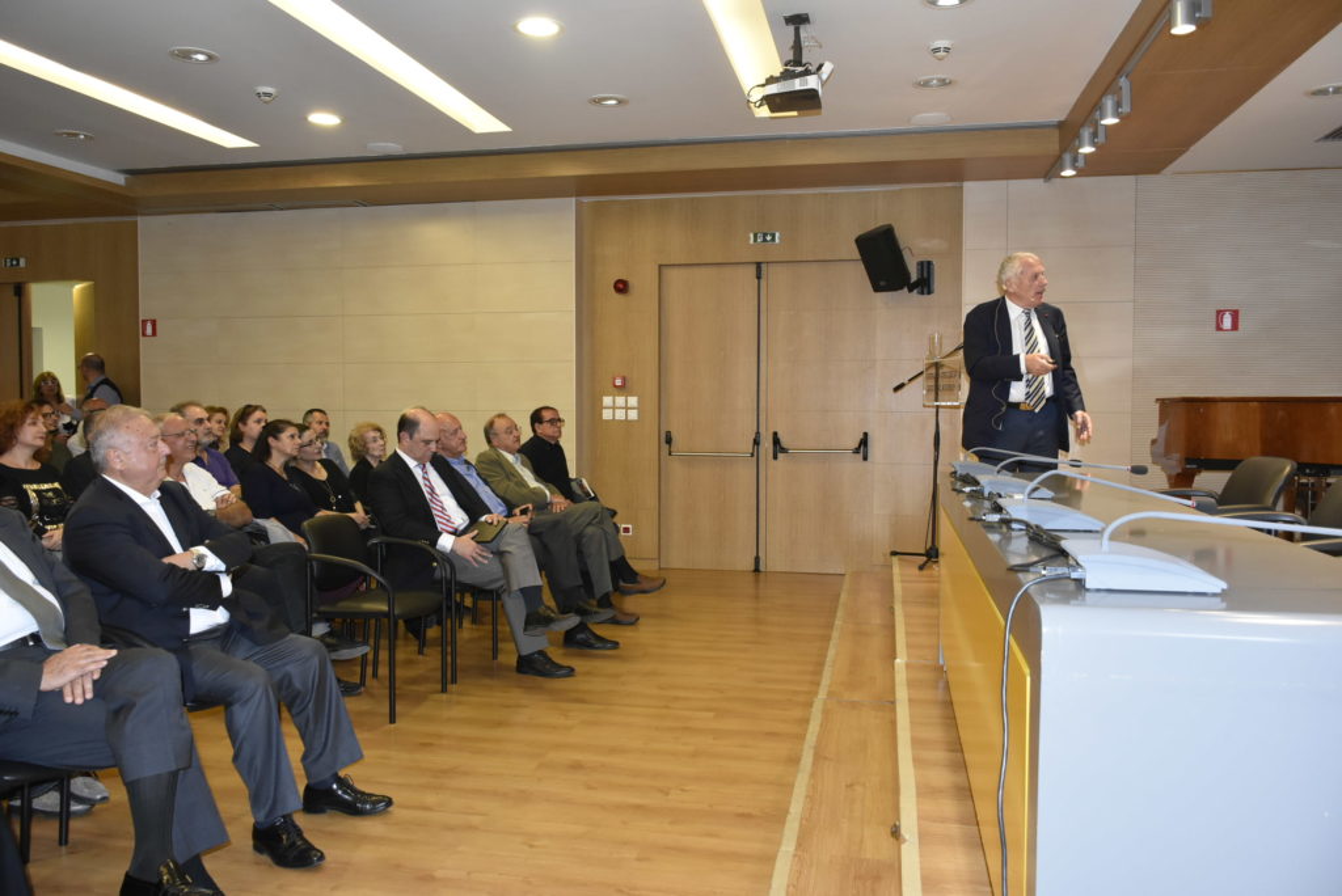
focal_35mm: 27
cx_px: 671
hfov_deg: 67.4
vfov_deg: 48.0
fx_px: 1007
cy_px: 448
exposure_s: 1/60
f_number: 5.6
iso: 1600
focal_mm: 18
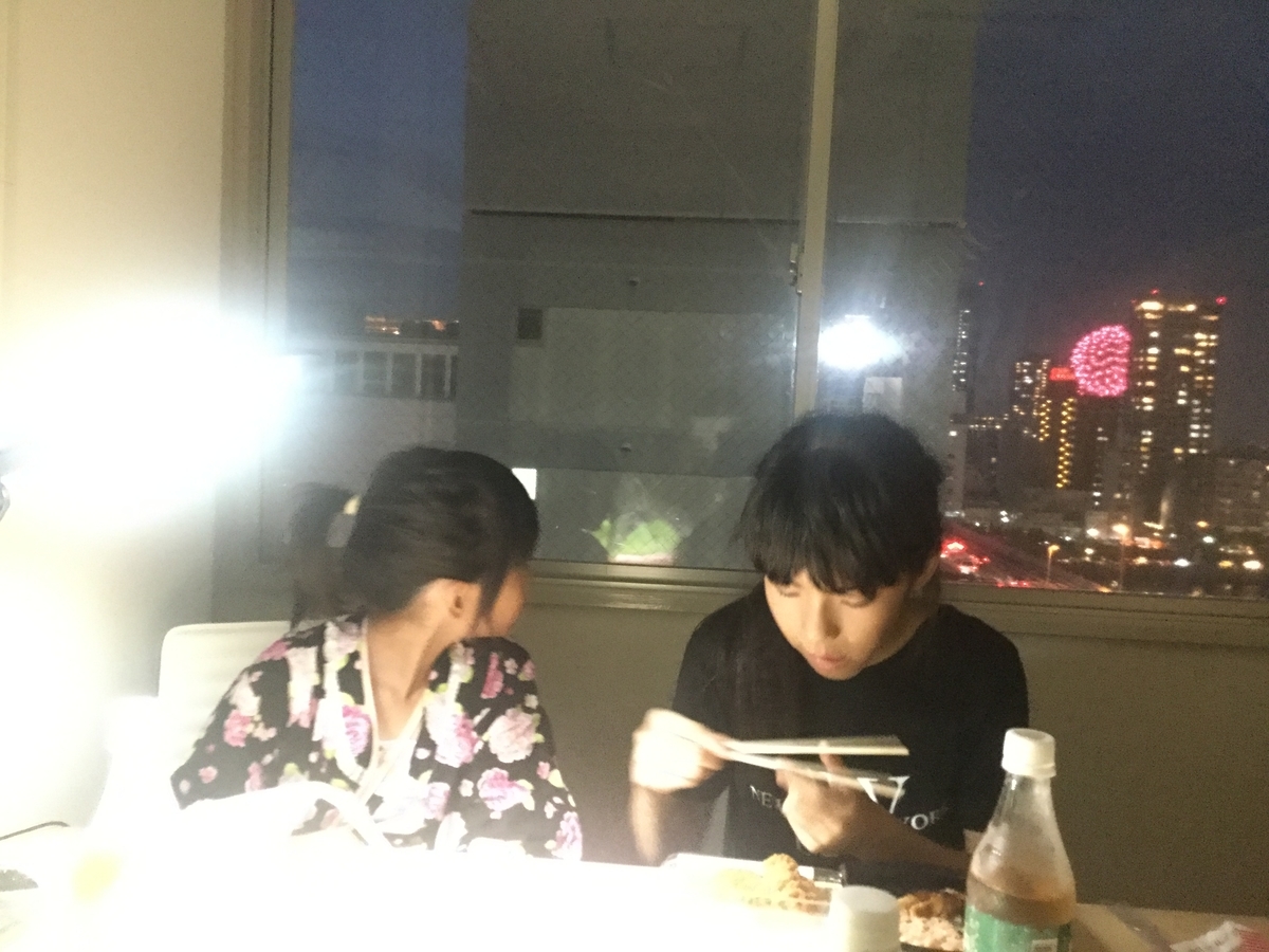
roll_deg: -2.7
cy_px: 476
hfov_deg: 58.4
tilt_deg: -3.0
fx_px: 1136
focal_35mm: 31
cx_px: 634
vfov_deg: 45.4
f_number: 2.4
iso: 800
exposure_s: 1/15
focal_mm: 3.3
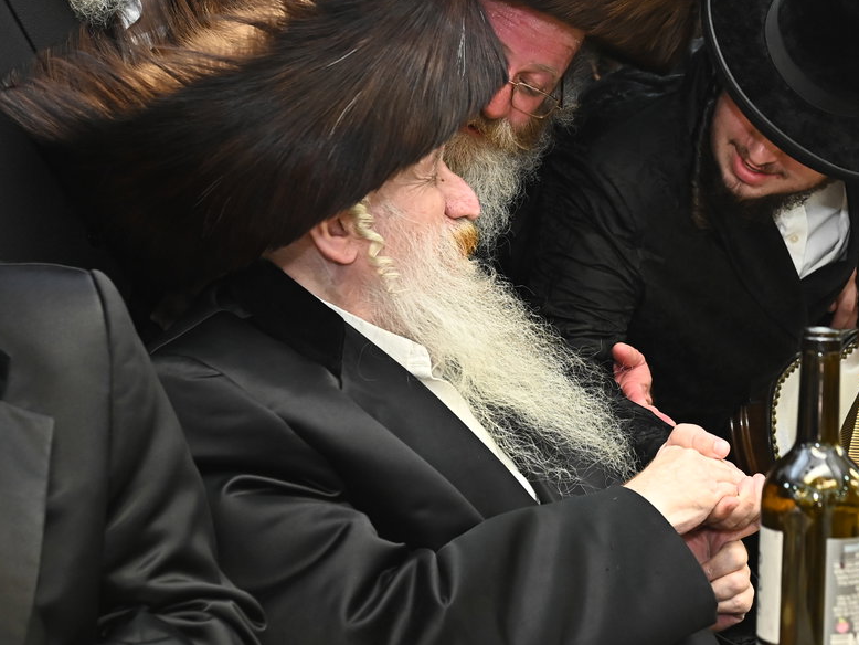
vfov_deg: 17.7
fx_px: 2060
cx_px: 676
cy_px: 217
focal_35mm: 83
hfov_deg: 23.2
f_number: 5
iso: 2000
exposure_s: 1/200
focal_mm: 48
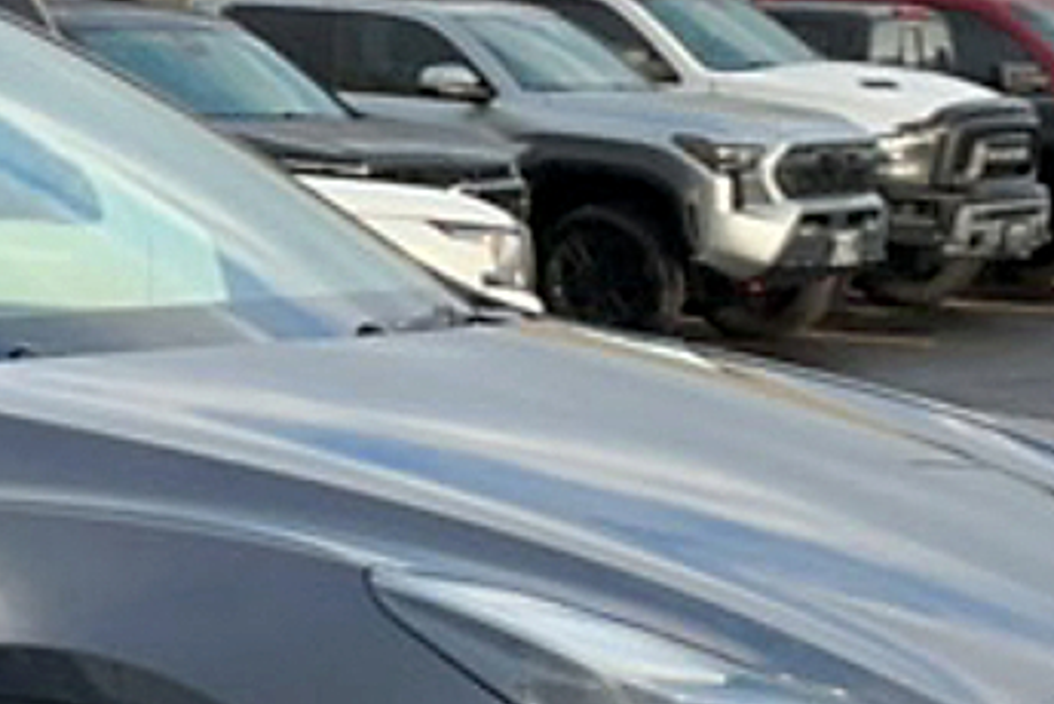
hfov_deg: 13.5
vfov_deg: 9.4
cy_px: 70
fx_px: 4249
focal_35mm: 145
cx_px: -380
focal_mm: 3
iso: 25
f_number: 1.8
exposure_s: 1/338
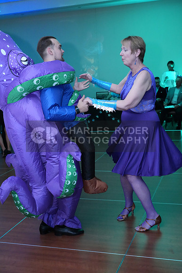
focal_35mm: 45
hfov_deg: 29.9
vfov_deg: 43.6
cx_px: 91
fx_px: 341
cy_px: 136
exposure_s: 1/200
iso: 8000
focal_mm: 45
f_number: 4
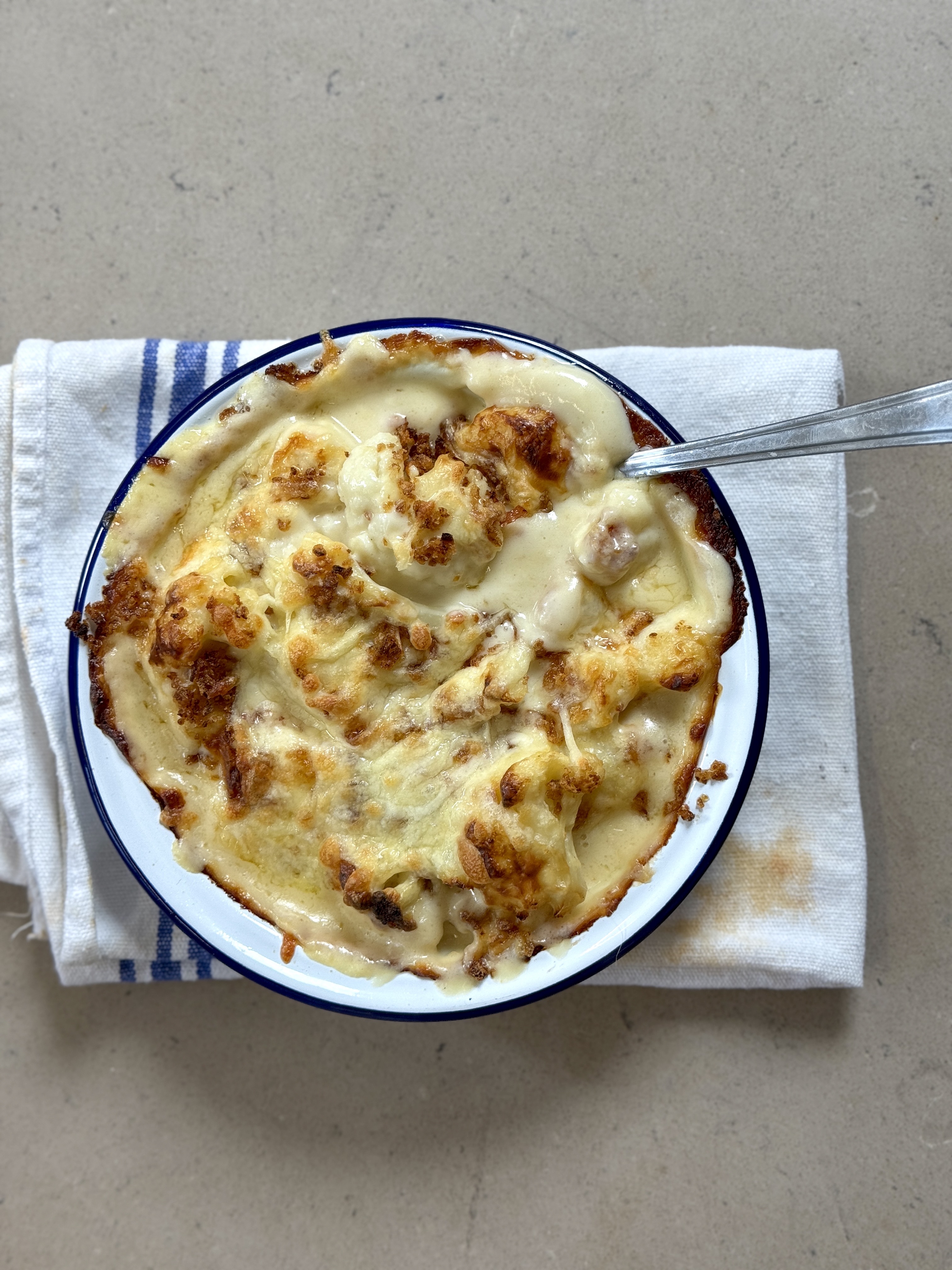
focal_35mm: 48
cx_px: 476
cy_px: 635
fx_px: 1760
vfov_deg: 39.7
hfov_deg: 30.3
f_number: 1.78
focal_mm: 6.76
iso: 50
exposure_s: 1/100
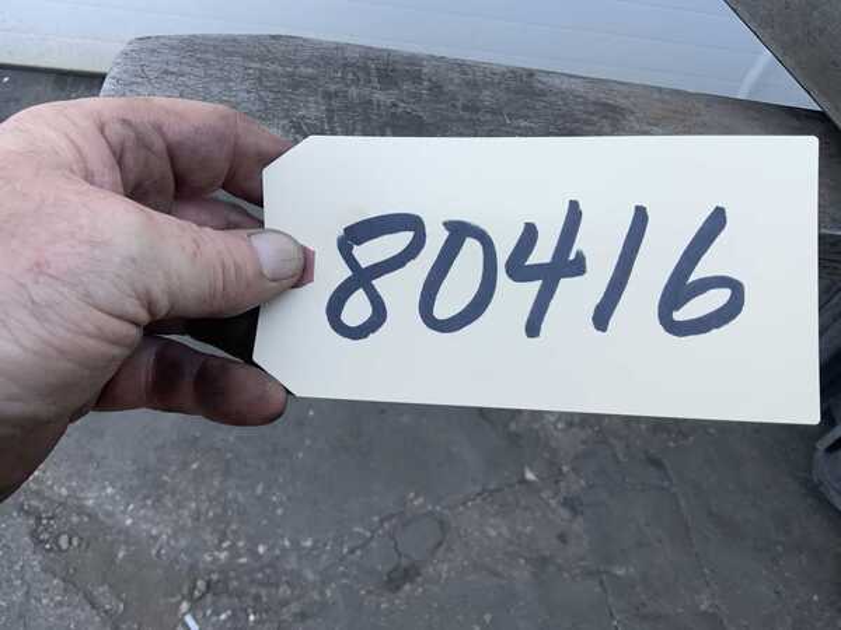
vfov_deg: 48.2
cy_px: 315
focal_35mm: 29
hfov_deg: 61.7
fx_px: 705
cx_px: 420
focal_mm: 3
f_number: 1.8
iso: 16
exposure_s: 1/178
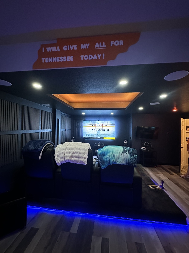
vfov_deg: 102.1
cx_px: 94
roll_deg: -1.1
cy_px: 126
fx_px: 102
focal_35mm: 14
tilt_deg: +1.4
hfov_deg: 85.7
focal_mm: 2.22
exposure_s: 1/60
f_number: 2.2
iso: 1250
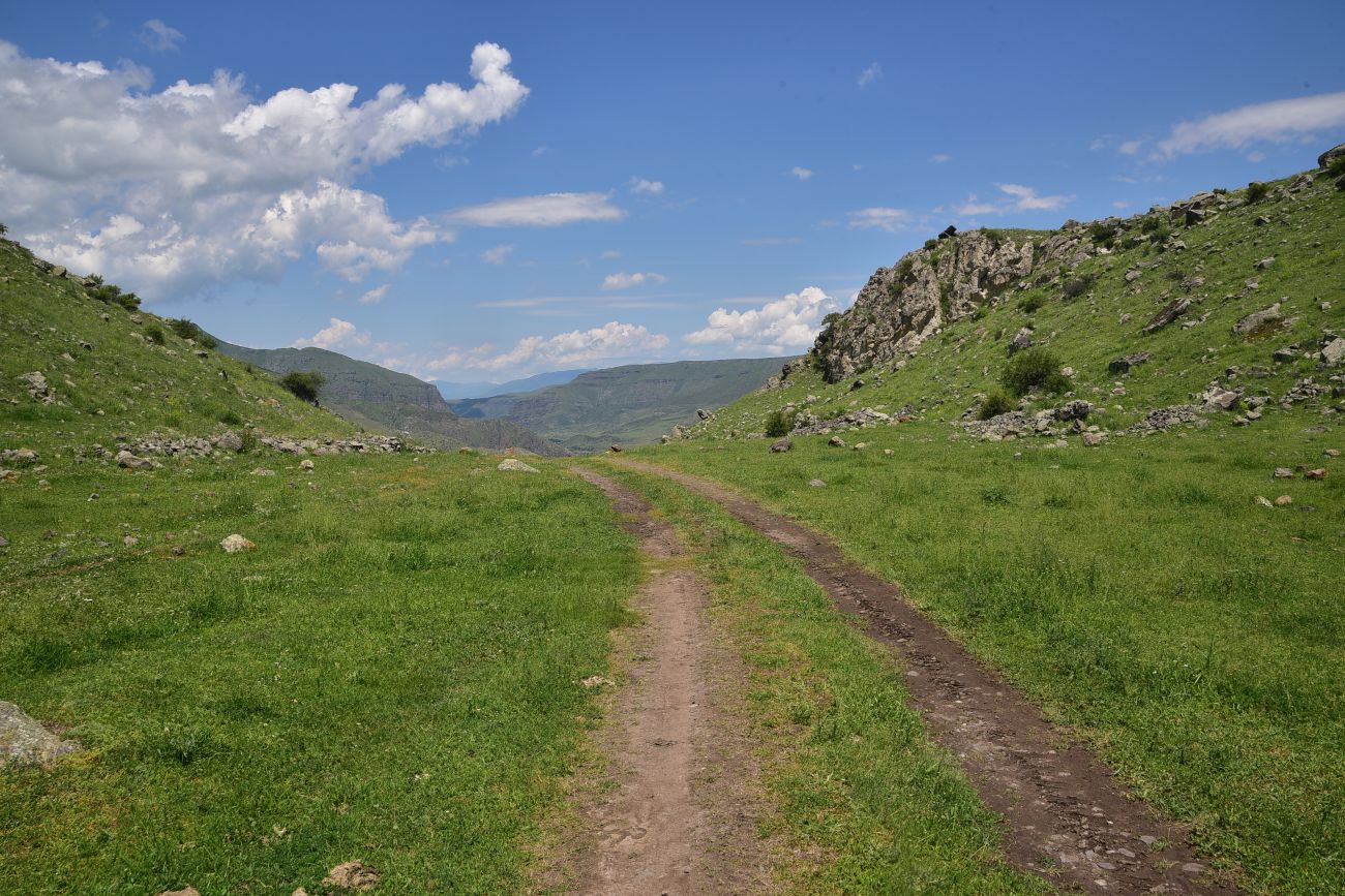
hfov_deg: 39.6
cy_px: 448
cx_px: 672
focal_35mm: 50
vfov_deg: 27.0
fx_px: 1868
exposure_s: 1/125
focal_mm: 50
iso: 100
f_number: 13
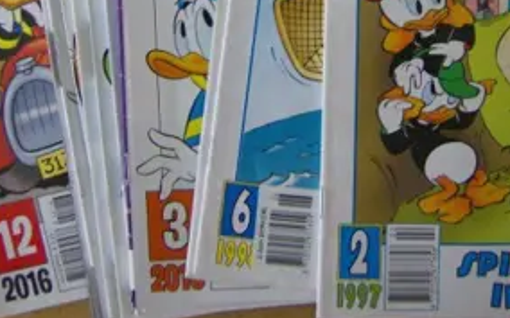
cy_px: -2
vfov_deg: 19.7
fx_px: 889
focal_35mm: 64
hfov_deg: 32.0
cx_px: 297
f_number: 2.8
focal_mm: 6
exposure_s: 1/63.8
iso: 200
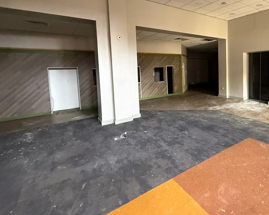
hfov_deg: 72.4
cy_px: 77
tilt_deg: -6.3
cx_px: 201
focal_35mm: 21
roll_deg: +1.6
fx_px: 167
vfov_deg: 64.3
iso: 800
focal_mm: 2.22
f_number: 2.2
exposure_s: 1/60
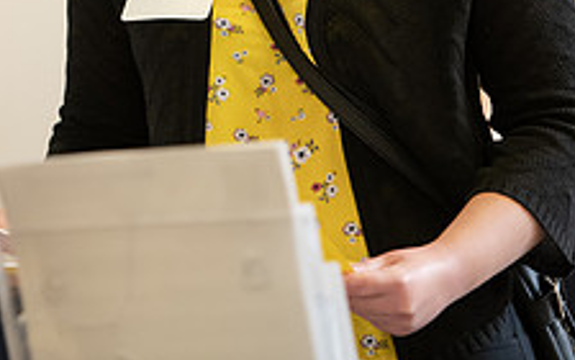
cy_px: -117
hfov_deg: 5.5
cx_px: 26
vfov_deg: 3.4
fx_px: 5986
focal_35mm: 382
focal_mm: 145
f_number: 3.2
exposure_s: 1/200
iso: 1250
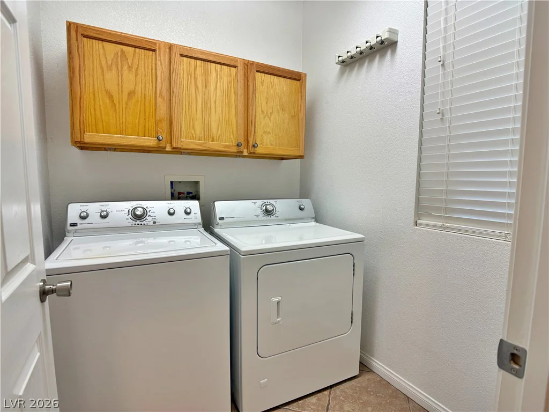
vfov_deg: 56.8
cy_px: 206
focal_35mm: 24
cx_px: 274
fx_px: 381
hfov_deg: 71.6
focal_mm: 6.76
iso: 100
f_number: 1.78
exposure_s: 1/120
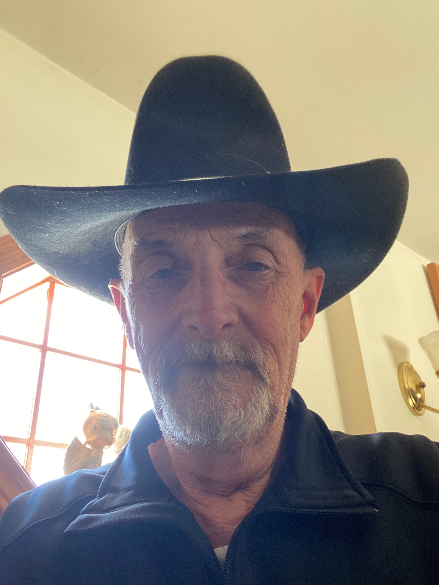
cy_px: 292
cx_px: 220
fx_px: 507
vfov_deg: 60.0
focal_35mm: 30
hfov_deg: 46.8
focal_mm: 2.71
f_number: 2.2
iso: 400
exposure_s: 1/30
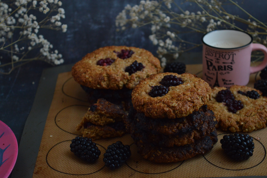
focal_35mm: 82
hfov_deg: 24.6
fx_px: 611
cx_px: 134
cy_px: 89
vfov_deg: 16.5
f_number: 5.6
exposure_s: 1/125
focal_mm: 55
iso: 800
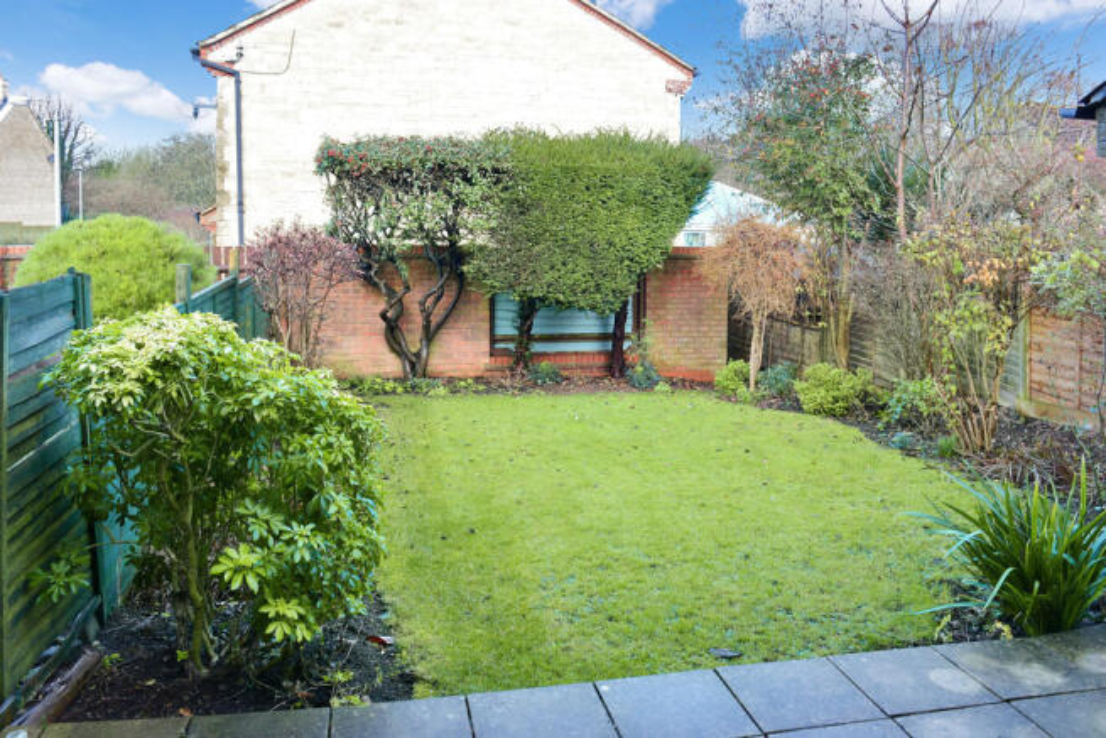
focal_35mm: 27
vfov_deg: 48.0
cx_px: 553
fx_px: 830
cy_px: 369
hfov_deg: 67.4
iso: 500
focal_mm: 18
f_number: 8
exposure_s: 1/60
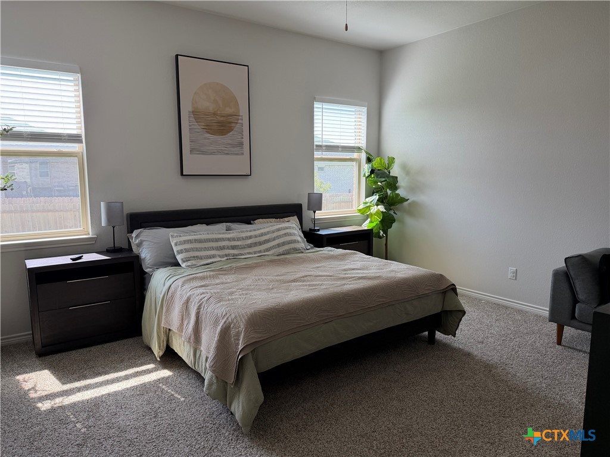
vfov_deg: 56.8
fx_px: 423
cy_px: 228
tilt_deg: -7.9
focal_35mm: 24
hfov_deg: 71.6
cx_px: 305
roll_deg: -0.2
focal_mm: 6.76
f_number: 1.78
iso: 100
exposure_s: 1/184
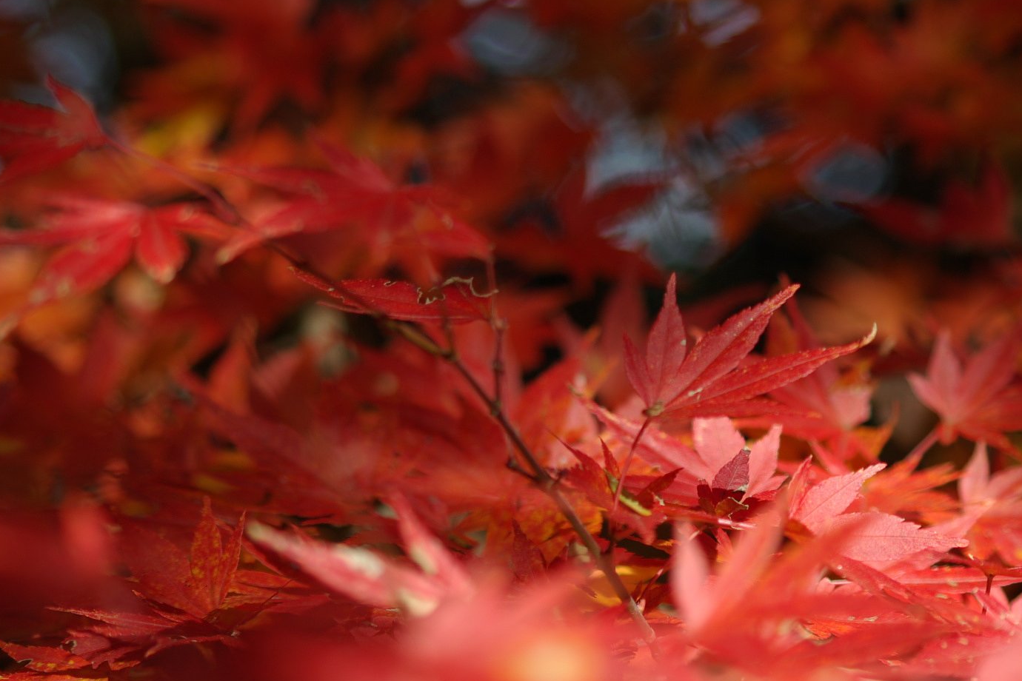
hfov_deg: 13.8
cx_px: 646
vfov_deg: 9.2
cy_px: 412
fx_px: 4220
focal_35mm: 149
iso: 100
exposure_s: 1/250
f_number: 5
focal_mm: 75
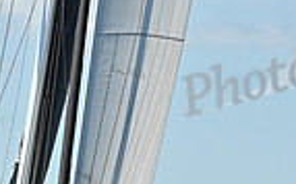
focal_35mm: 827
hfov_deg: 2.5
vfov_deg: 1.6
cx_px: 77
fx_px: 6664
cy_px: 390
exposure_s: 1/1000
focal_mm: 200
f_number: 10
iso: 320
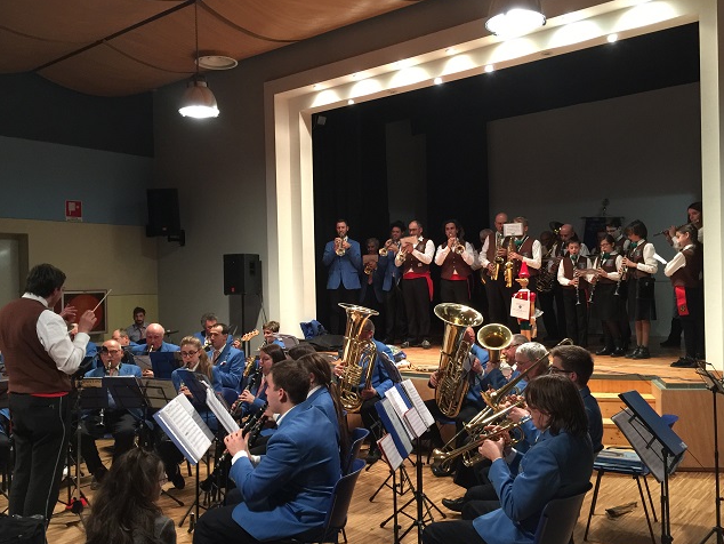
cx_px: 361
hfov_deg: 56.8
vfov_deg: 44.2
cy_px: 287
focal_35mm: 32
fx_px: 670
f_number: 2.2
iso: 125
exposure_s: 1/10
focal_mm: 4.15
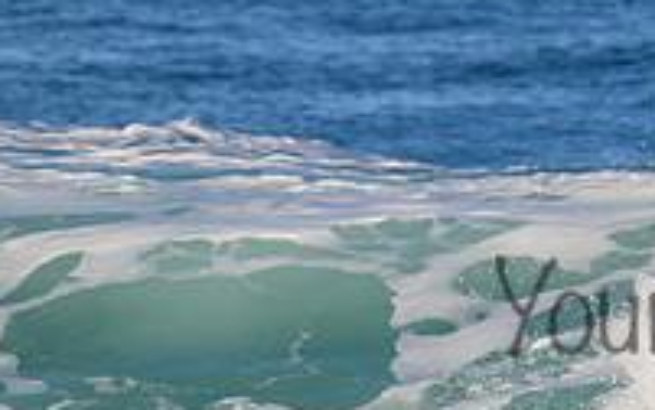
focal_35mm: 2352
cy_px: 278
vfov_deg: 0.6
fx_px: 42020
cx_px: 831
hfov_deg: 0.9
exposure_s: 1/2000
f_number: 11
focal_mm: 800
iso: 1100
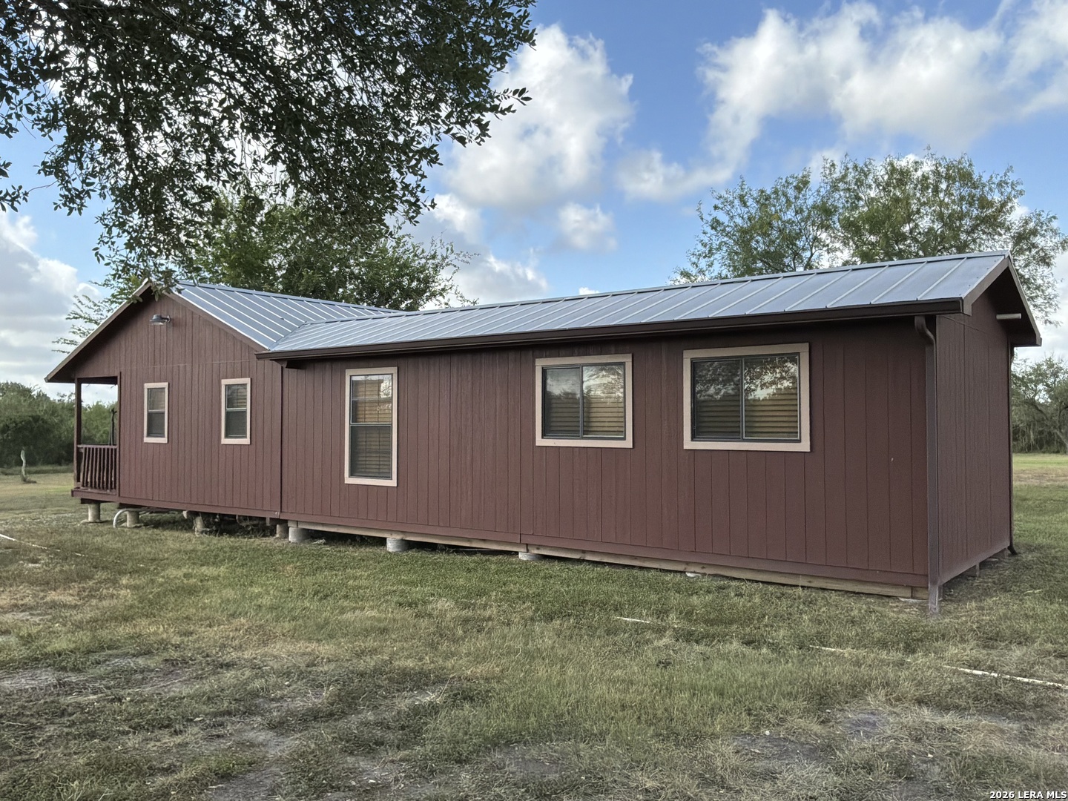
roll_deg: +0.6
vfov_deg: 49.7
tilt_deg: +1.1
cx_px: 534
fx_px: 864
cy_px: 400
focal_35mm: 28
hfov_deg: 63.4
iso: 125
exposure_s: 1/4405
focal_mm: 3
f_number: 1.8
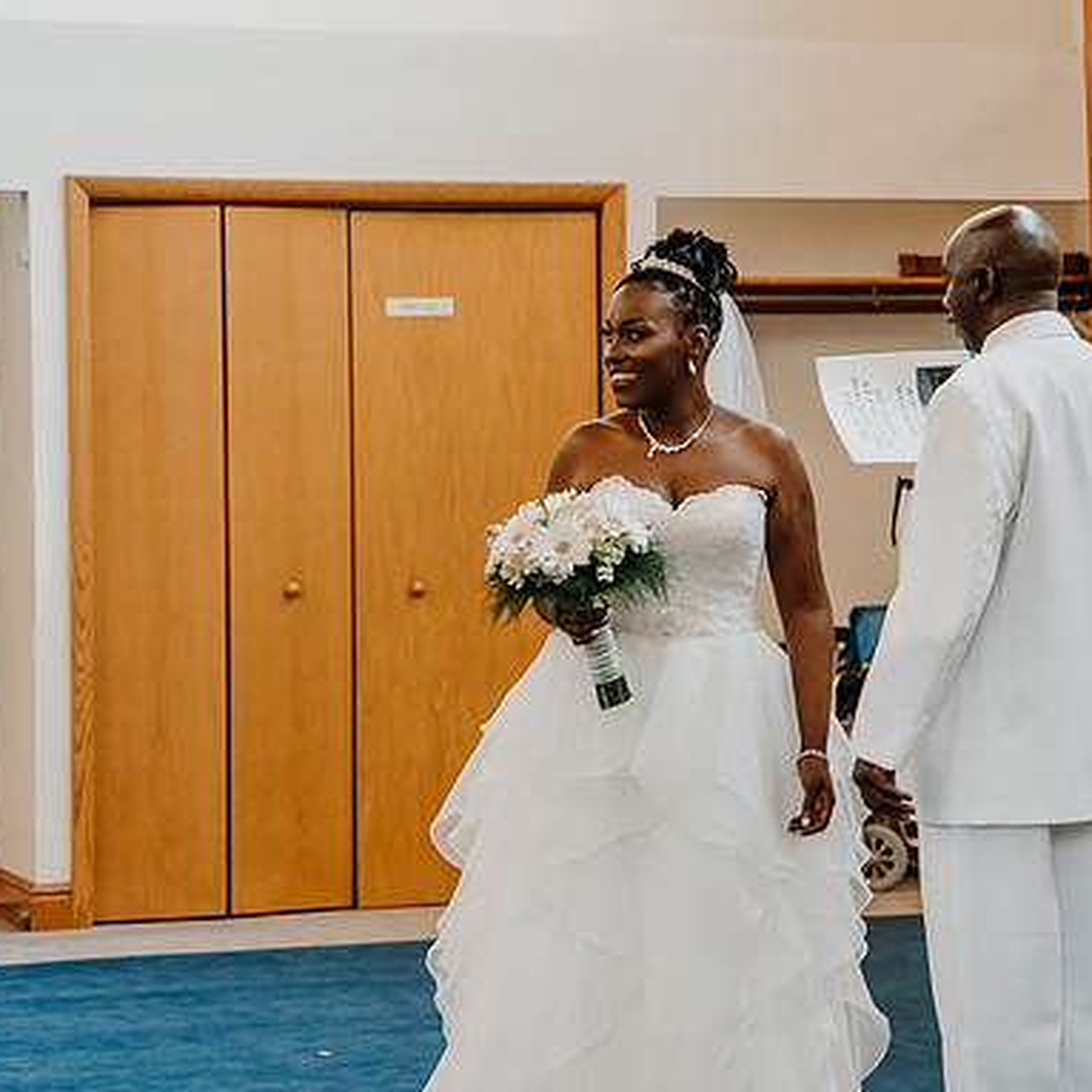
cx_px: 619
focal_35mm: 115
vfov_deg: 15.1
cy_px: 433
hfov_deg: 15.2
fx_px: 4104
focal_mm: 70
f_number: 4
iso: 1100
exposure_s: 1/125
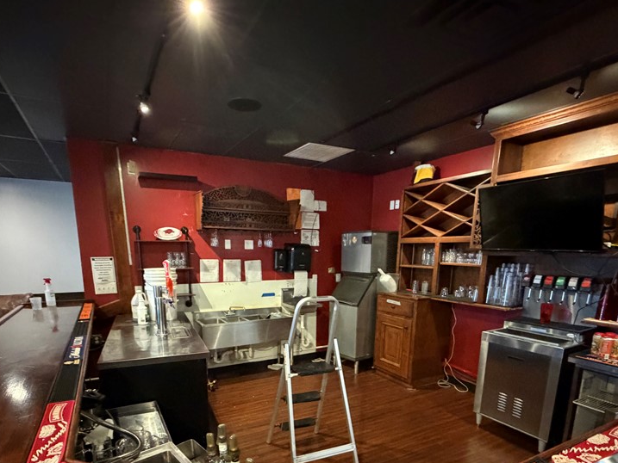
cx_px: 290
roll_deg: +1.7
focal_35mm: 20
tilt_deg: -11.5
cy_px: 324
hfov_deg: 81.6
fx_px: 357
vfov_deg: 63.6
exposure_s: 1/30
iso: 1250
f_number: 2.2
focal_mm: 2.22
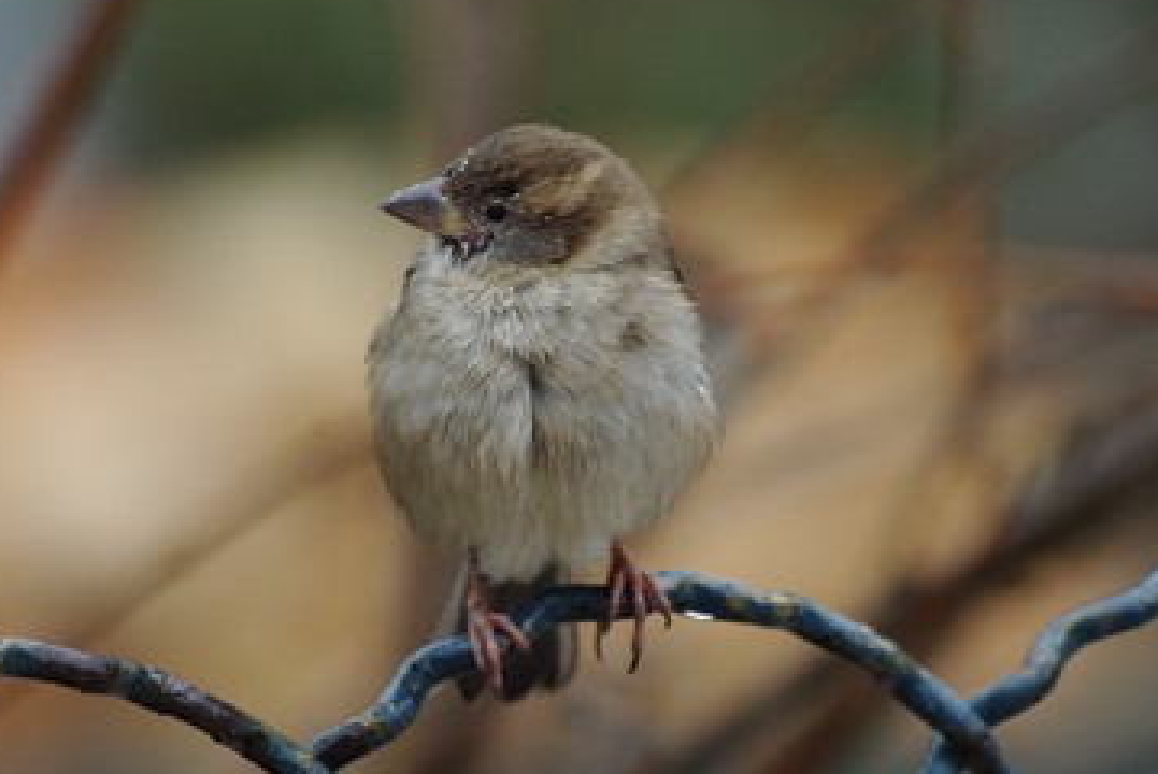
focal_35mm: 360
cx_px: 561
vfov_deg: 3.8
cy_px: 368
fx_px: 11589
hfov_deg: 5.7
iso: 800
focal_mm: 210
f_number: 6.7
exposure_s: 1/350
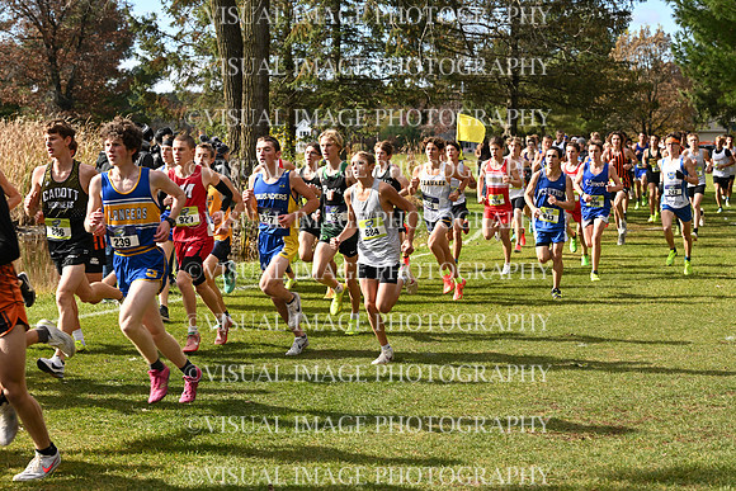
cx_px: 368
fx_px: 1575
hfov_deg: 26.3
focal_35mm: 77
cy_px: 246
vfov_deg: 17.7
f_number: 5.6
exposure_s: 1/400
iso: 125
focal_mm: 77
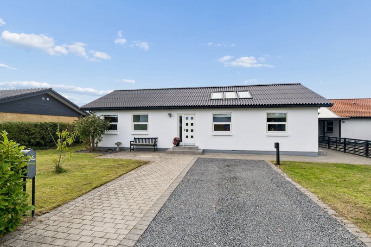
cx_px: 186
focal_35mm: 19
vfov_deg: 65.2
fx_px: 193
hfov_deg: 87.7
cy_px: 124
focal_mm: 12.5
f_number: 8
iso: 250
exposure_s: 1/640
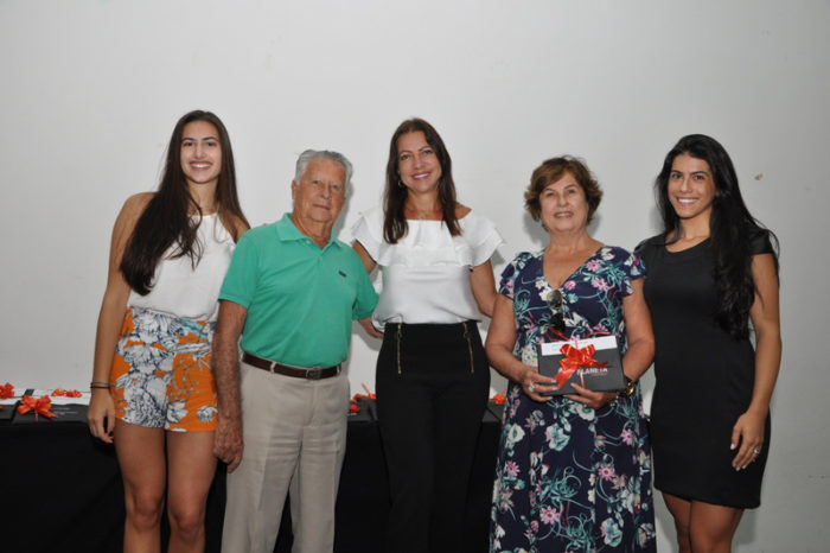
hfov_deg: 57.2
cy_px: 276
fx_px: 760
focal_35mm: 33
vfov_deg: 39.9
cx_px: 415
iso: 500
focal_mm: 22
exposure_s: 1/80
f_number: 6.3
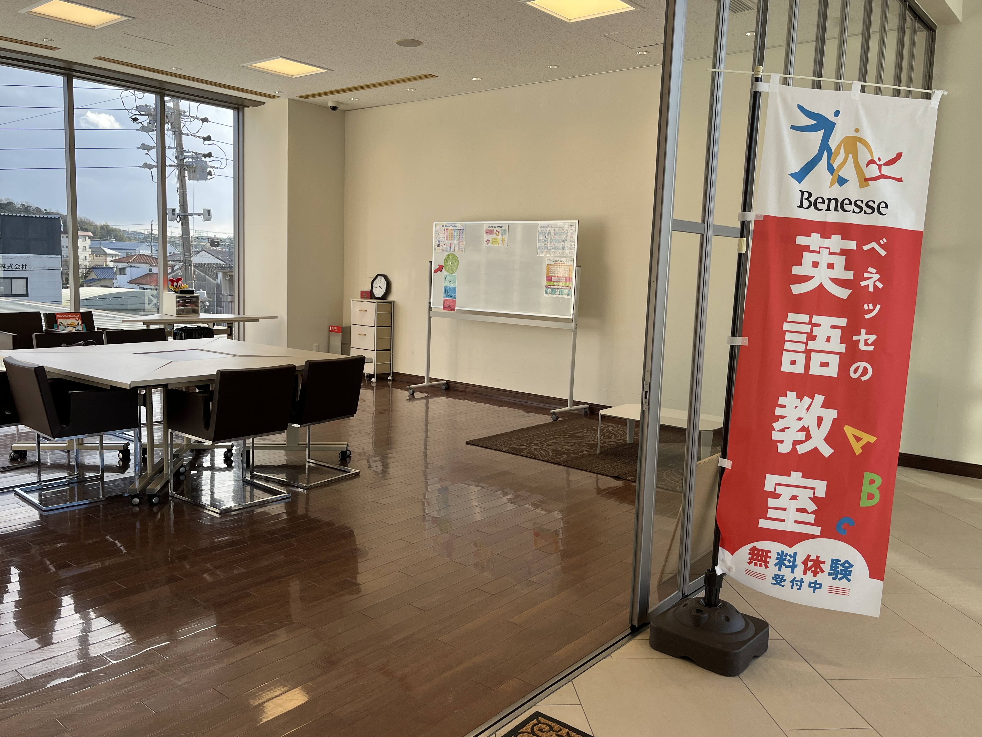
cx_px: 472
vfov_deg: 49.7
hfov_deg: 63.4
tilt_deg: -7.0
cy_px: 360
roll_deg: -1.9
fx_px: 794
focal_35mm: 28
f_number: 1.6
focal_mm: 5.1
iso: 50
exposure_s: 1/746
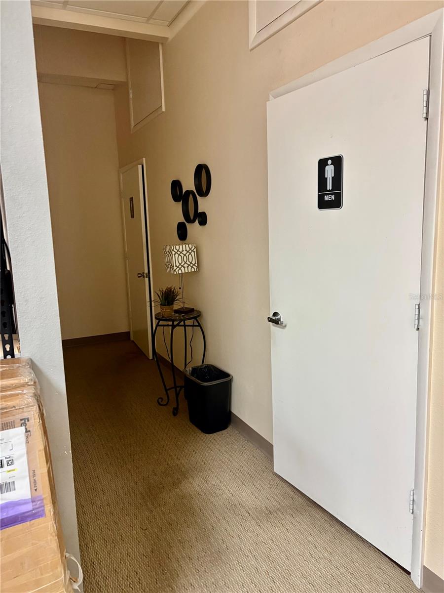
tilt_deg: -7.2
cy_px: 296
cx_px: 222
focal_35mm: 26
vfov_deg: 67.3
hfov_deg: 53.1
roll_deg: +2.4
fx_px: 445
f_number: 1.6
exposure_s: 1/60
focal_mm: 5.96
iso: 250
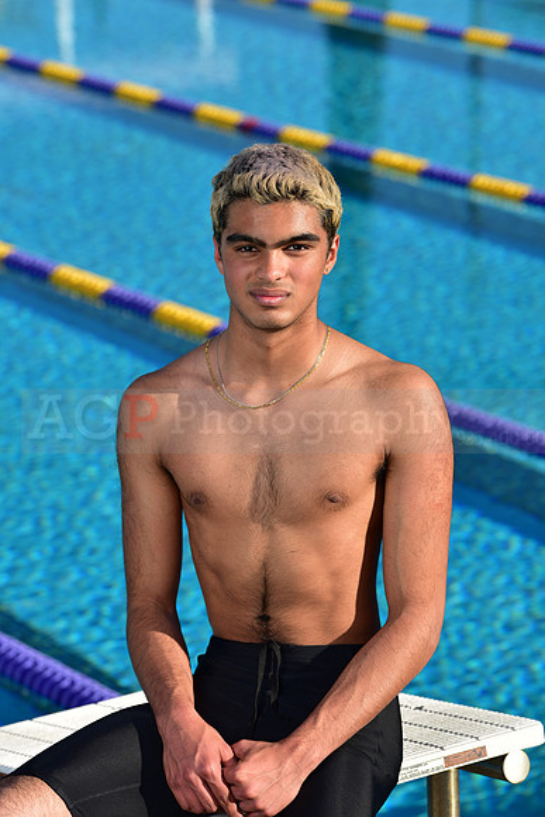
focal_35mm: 150
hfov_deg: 9.2
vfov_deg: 13.7
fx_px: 3404
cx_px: 272
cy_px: 408
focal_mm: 150
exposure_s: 1/250
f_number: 6.3
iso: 64
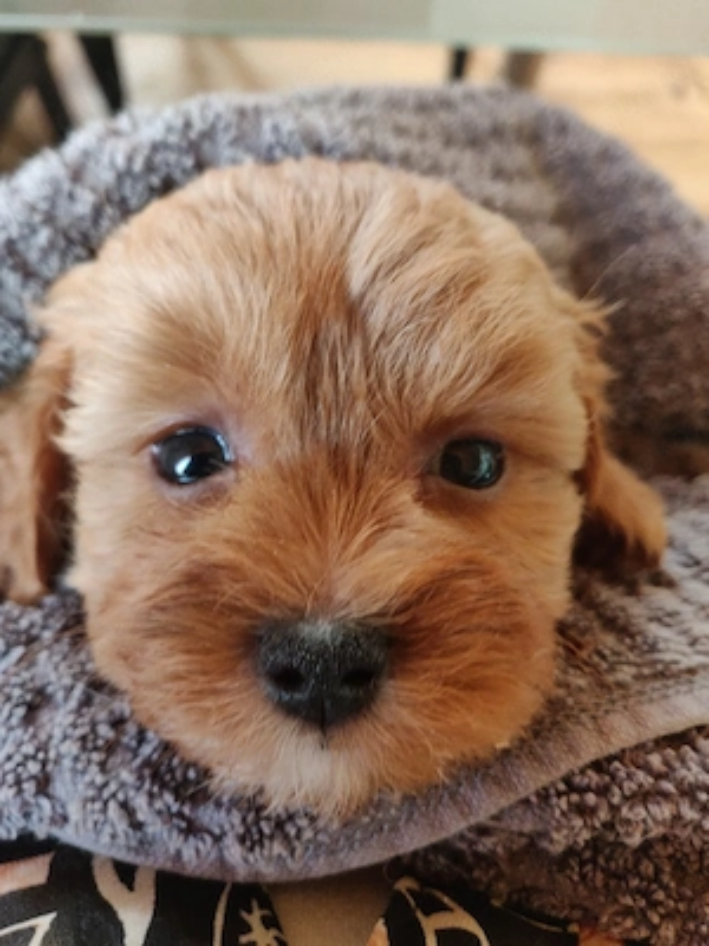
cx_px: 354
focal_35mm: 25
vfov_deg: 69.4
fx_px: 683
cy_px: 473
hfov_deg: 54.9
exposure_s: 1/25
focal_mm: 4.25
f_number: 1.7
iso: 800
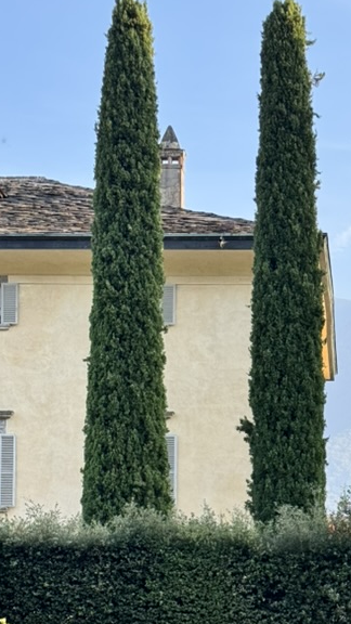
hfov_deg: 12.8
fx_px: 1539
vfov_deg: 22.6
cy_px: 507
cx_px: 389
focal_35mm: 93
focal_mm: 6.76
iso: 64
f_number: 1.78
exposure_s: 1/731
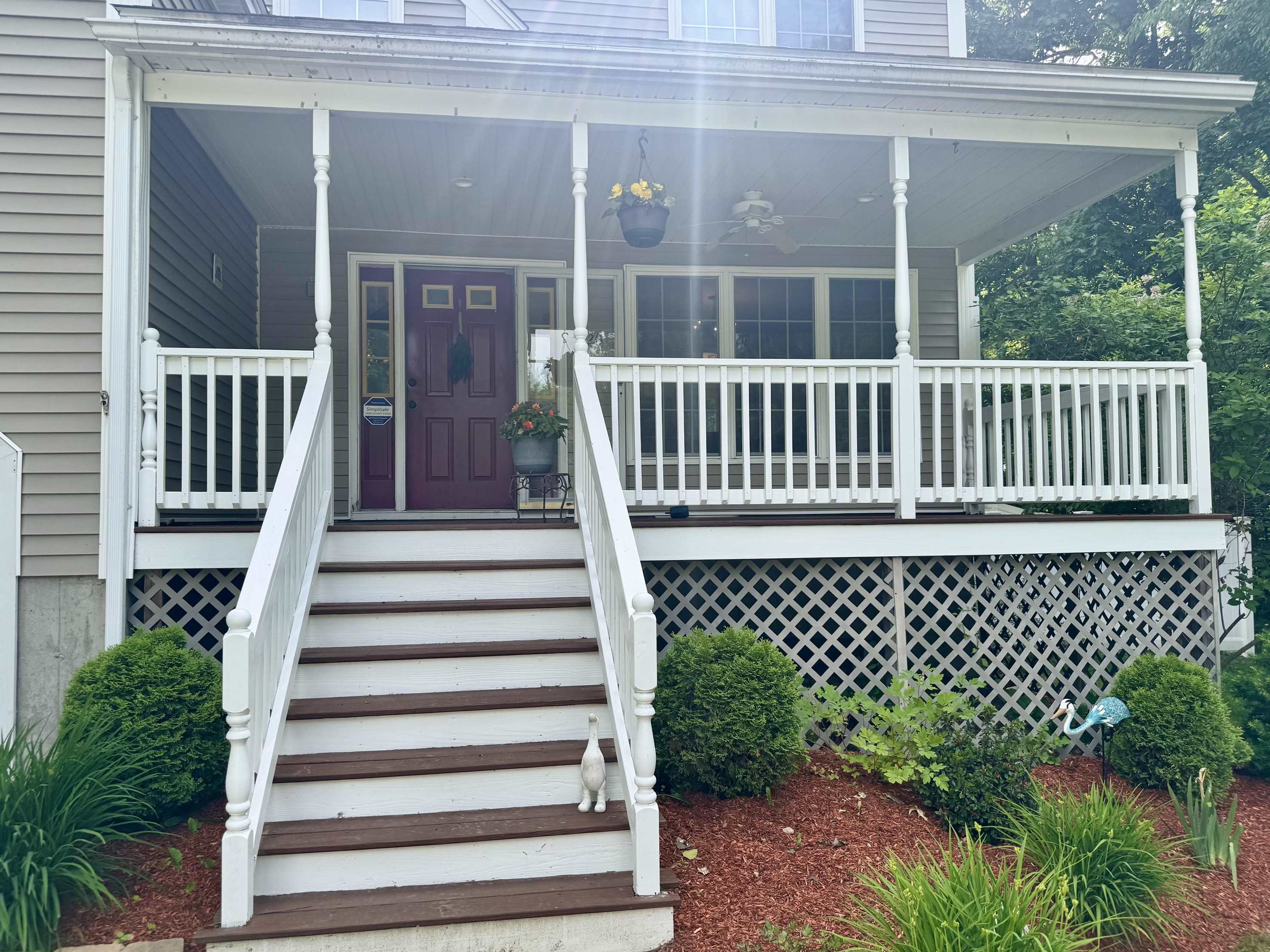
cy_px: 471
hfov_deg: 69.4
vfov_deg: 54.9
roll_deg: +2.2
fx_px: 917
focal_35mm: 25
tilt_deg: -0.1
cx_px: 609
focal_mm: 6.76
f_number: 1.78
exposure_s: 1/1172
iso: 80
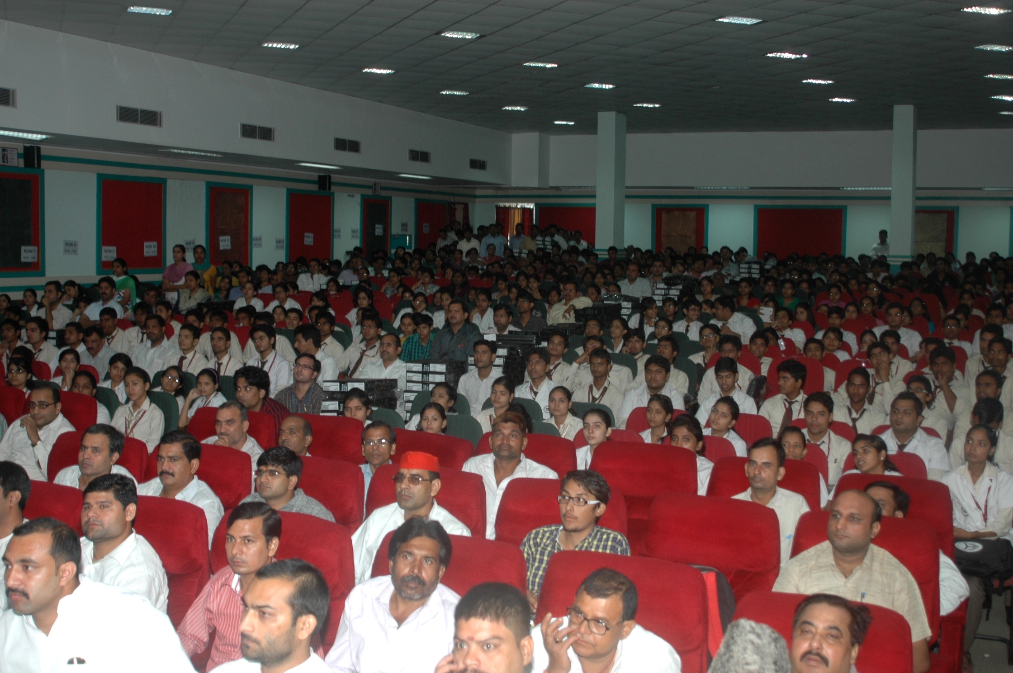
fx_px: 1180
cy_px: 336
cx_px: 506
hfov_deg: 46.4
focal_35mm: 42
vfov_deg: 31.8
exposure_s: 1/60
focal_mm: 28
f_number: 4.5
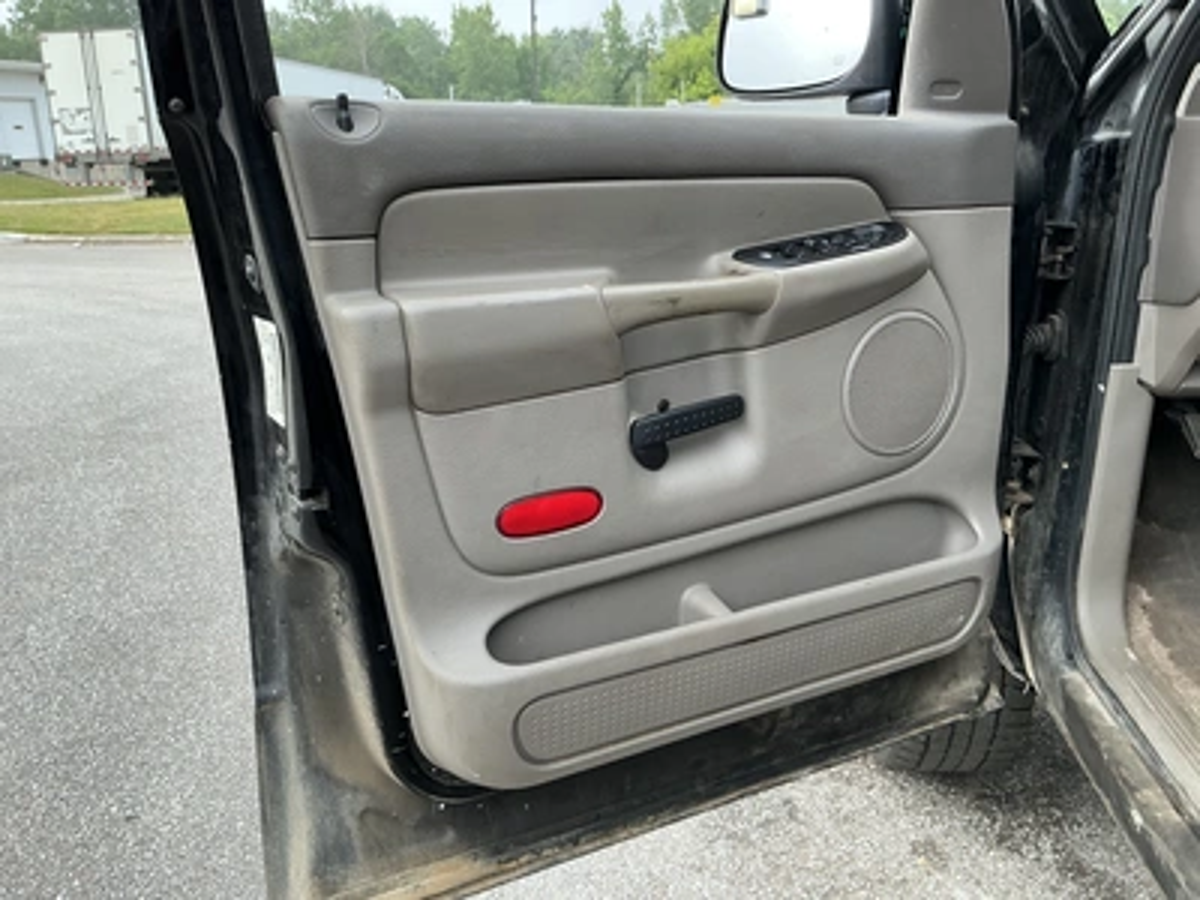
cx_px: 600
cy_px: 450
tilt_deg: -14.5
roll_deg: +2.6
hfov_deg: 63.4
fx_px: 971
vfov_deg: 49.7
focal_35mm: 28
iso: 20
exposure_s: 1/185
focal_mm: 3
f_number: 1.8
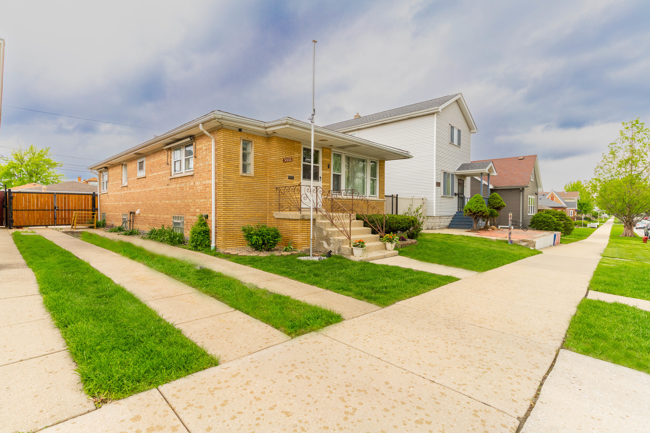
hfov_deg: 93.3
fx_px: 307
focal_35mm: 17
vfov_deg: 70.4
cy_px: 216
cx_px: 325
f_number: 8
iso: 160
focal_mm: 17
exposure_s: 1/640
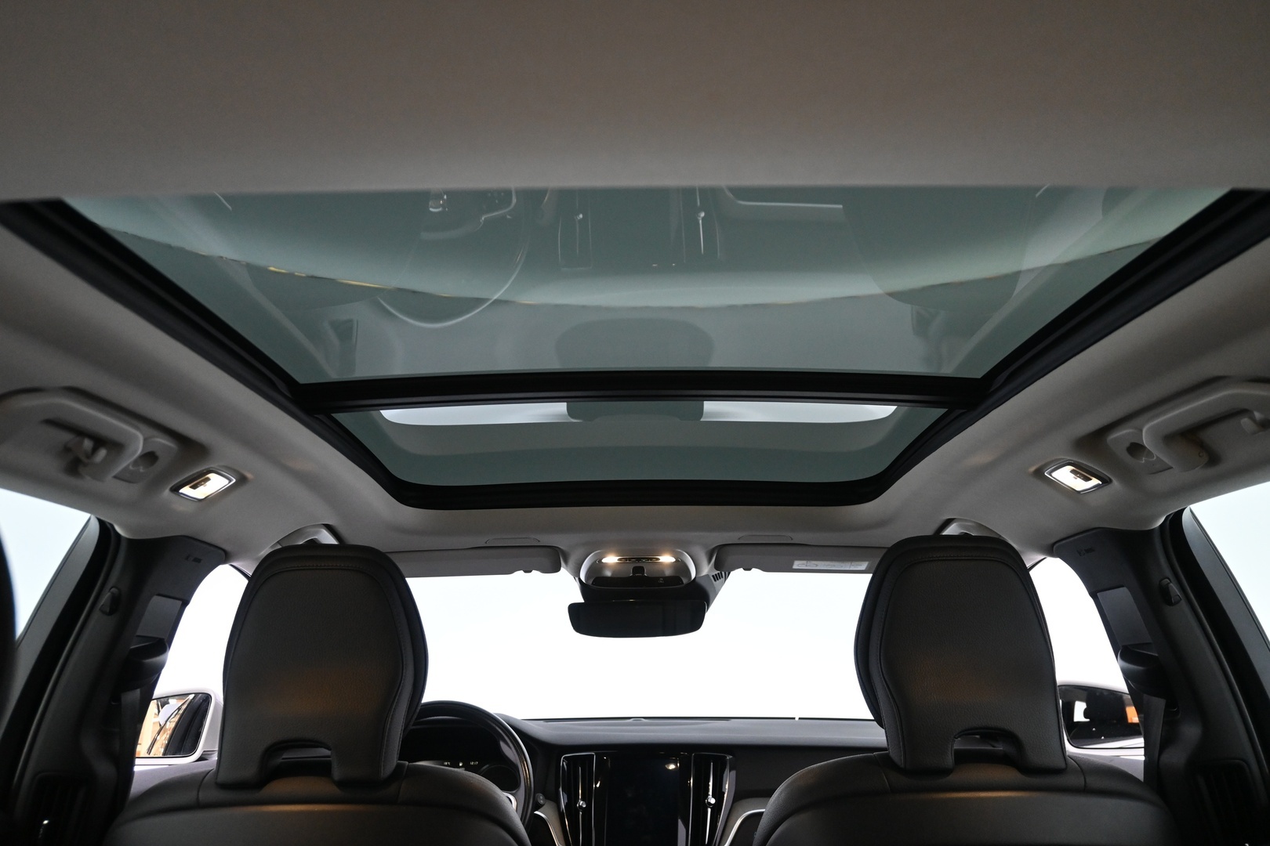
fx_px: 1058
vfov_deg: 43.6
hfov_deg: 61.9
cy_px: 423
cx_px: 635
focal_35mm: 30
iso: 1600
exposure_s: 1/30
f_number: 3.8
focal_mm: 20
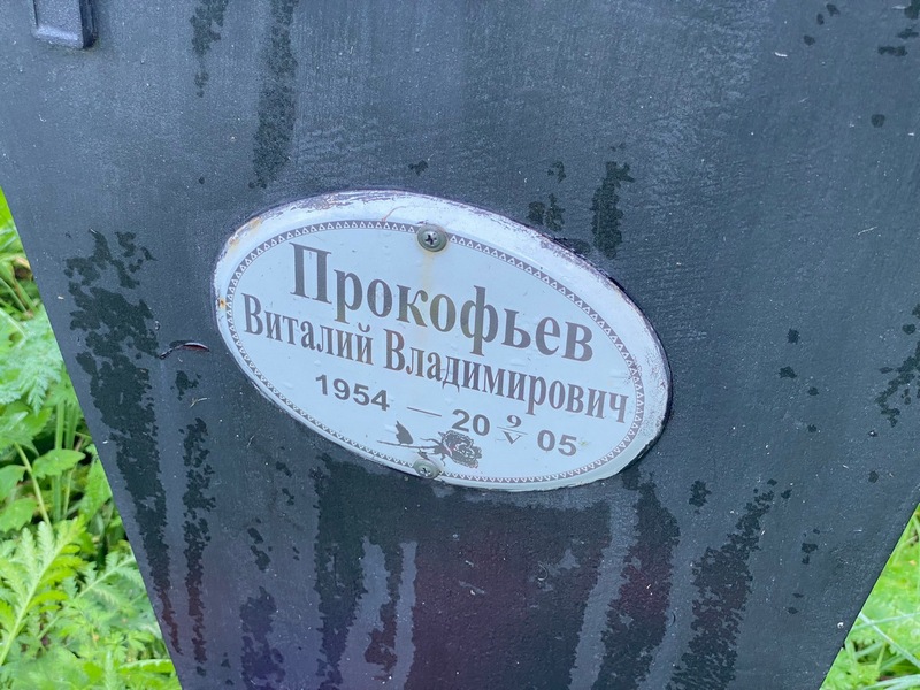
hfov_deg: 36.8
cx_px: 460
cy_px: 345
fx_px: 1382
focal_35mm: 52
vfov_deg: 28.0
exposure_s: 1/122
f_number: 2
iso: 80
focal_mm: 6
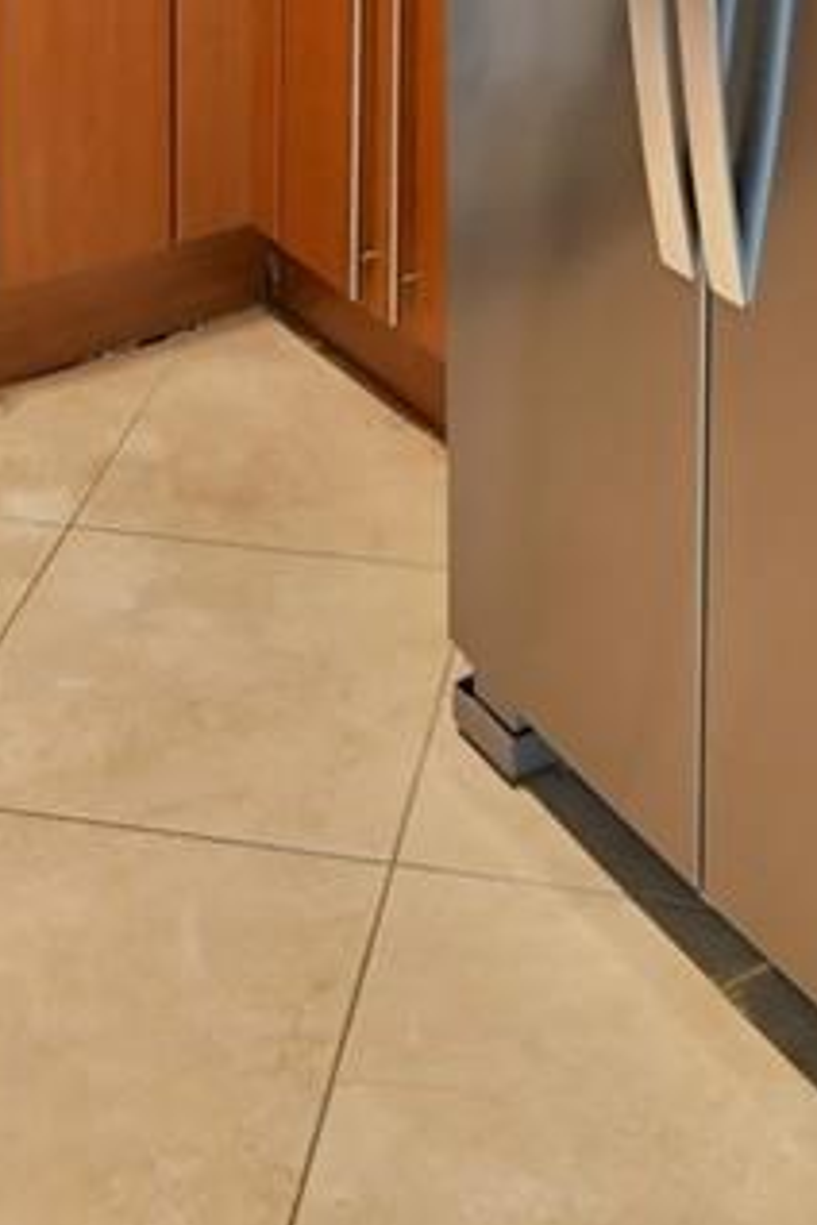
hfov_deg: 20.0
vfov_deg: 24.7
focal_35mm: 68
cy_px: -470
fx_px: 2315
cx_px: 397
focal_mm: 12
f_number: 6.3
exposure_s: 1/100
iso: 3600
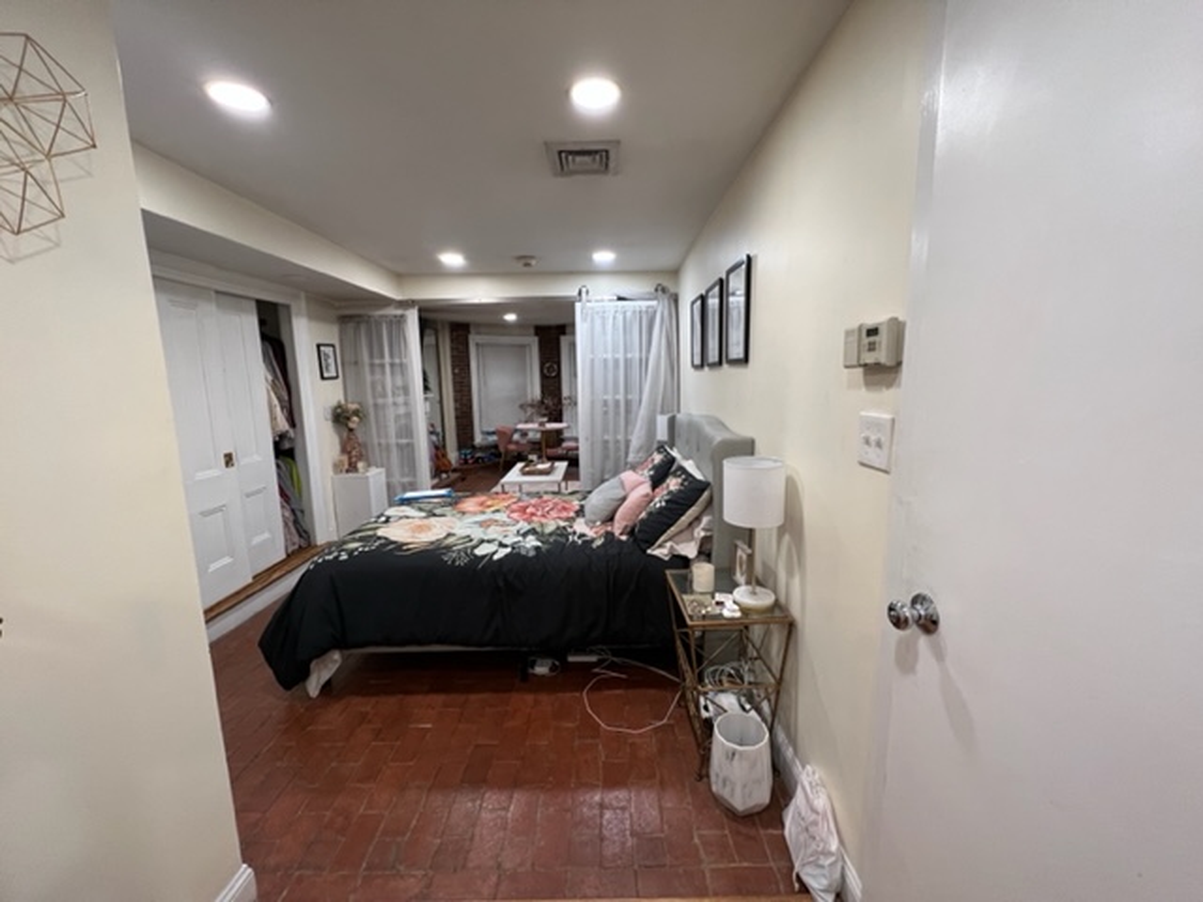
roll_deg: +1.1
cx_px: 602
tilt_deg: -9.5
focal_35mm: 13
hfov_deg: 106.2
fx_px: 452
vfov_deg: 89.9
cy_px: 451
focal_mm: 1.57
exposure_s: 1/61
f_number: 1.8
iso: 125
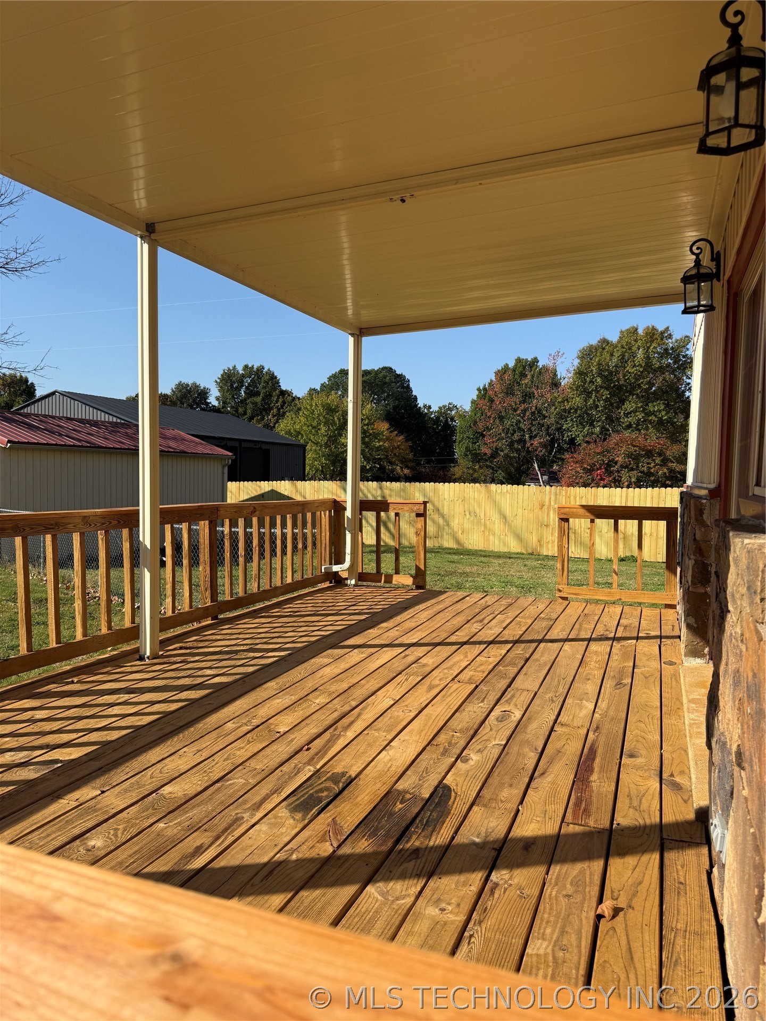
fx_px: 708
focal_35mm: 24
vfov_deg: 71.6
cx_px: 383
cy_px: 510
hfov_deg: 56.8
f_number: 1.78
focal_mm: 6.76
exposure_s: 1/3759
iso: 80
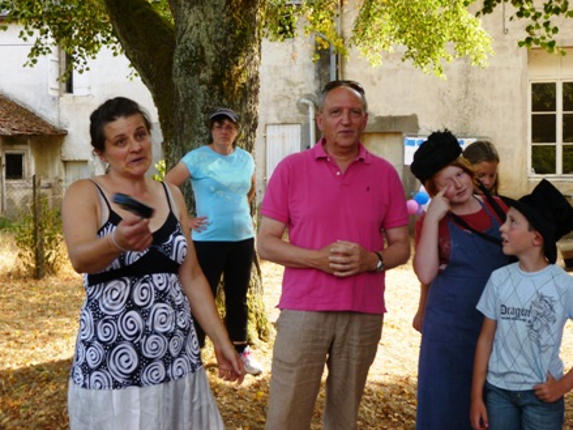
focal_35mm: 49
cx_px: 287
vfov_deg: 29.7
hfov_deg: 38.9
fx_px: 811
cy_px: 214
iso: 100
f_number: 4
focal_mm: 8.6
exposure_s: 1/80
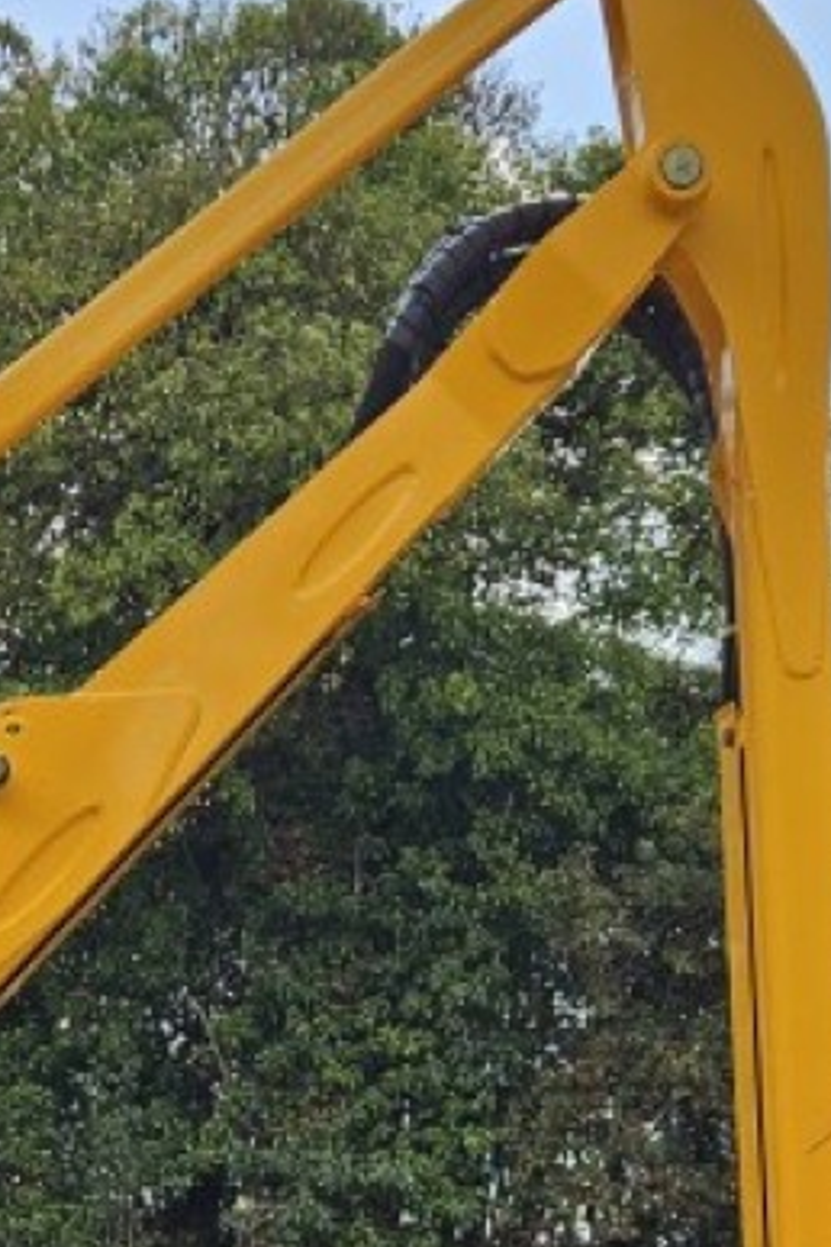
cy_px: 1450
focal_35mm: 89
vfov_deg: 21.4
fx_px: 3081
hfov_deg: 15.3
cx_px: 184
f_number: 1.8
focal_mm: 5.4
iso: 25
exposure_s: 1/1242
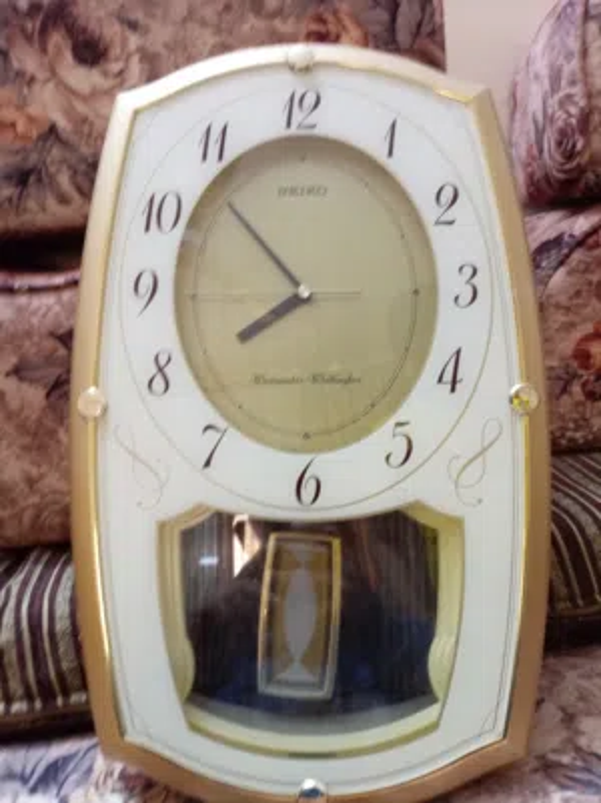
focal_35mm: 25
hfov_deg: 54.8
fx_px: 580
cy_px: 402
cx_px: 300
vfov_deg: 69.4
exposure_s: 1/25
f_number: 1.8
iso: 519
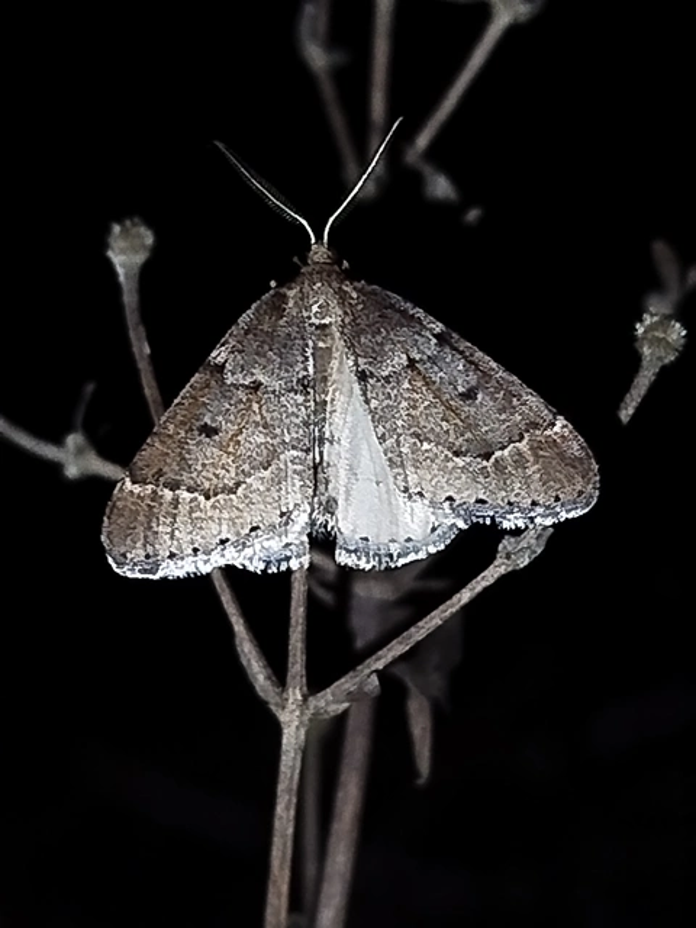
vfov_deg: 17.1
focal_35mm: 115
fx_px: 3083
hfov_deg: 12.9
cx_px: 348
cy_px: 464
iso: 250
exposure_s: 1/33
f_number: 1.7
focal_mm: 5.31
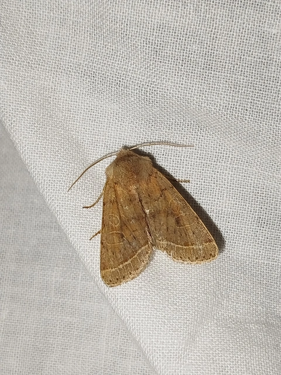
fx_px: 877
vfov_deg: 24.1
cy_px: 188
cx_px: 140
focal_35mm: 81
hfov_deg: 18.2
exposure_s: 1/50
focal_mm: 5.31
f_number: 1.7
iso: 100
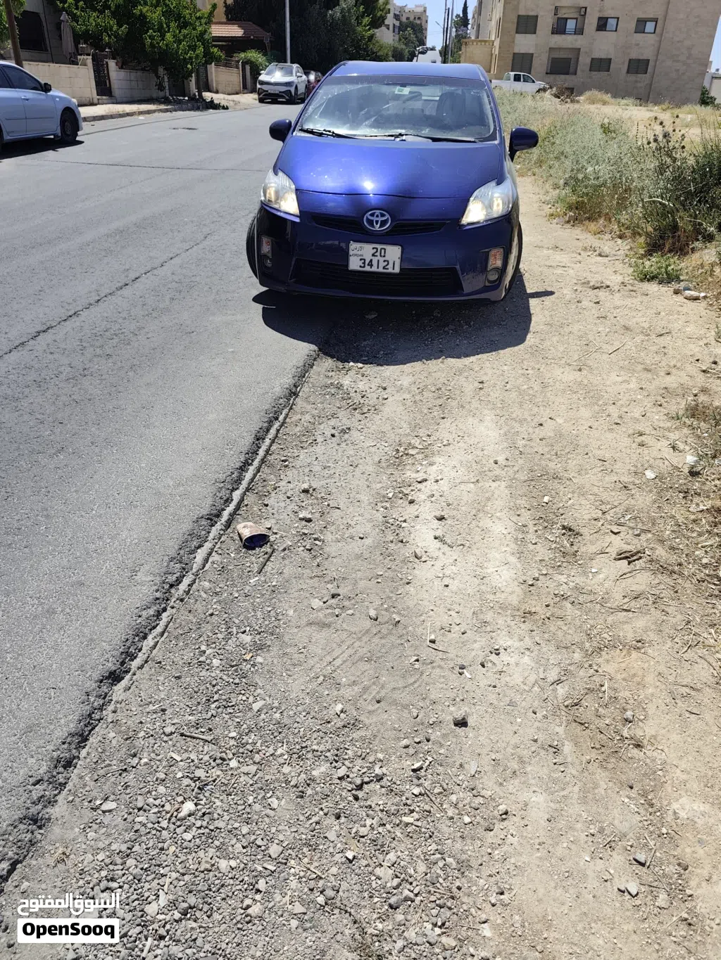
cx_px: 360
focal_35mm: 23
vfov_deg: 73.9
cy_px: 480
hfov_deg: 58.9
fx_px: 639
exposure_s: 1/1057
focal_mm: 6.19
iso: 50
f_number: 1.65
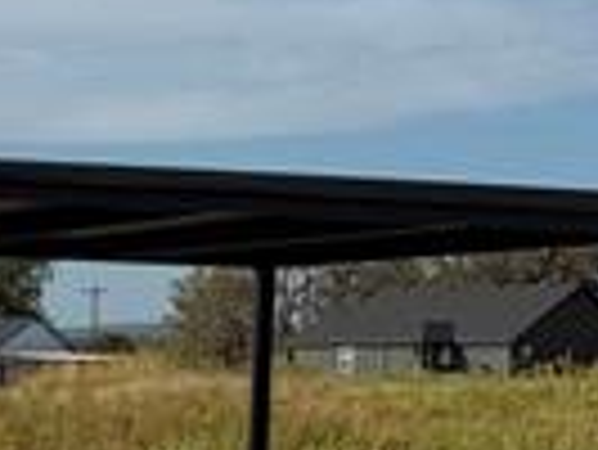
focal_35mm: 185
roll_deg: +0.7
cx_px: -1259
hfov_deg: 8.7
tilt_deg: -1.6
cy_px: 513
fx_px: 3199
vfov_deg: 8.0
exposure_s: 1/6711
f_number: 1.78
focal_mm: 6.76
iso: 80
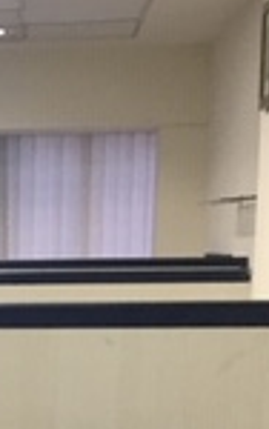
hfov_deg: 9.5
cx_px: -215
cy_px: 498
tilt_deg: -10.0
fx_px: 1534
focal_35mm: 131
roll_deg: -0.4
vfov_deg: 15.4
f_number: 2.2
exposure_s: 1/33
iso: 125
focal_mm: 4.15
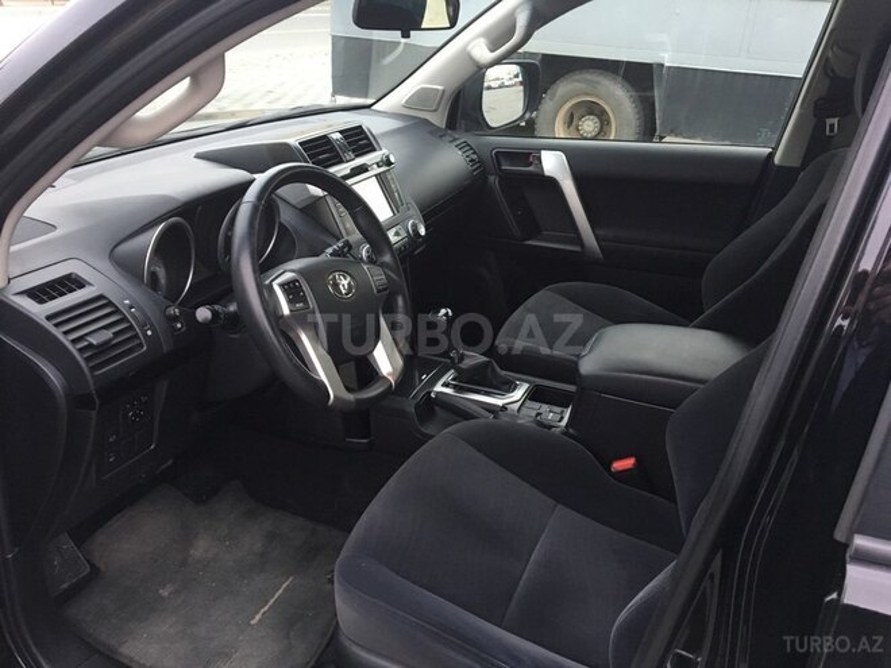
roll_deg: -4.2
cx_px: 446
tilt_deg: -26.3
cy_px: 334
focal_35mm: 29
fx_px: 746
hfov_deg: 61.7
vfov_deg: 48.2
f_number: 2.2
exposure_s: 1/33
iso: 160
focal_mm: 4.15
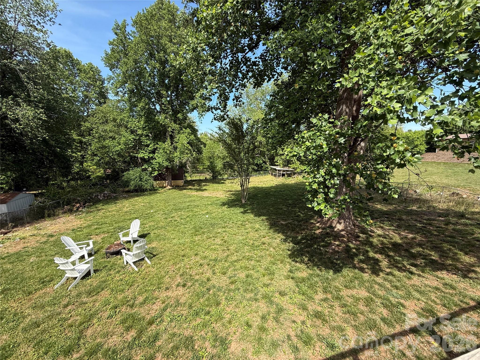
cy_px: 180
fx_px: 194
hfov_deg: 102.1
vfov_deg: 85.7
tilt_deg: -9.5
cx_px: 240
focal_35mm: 14
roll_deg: -0.6
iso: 64
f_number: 2.2
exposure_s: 1/779
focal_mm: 2.22
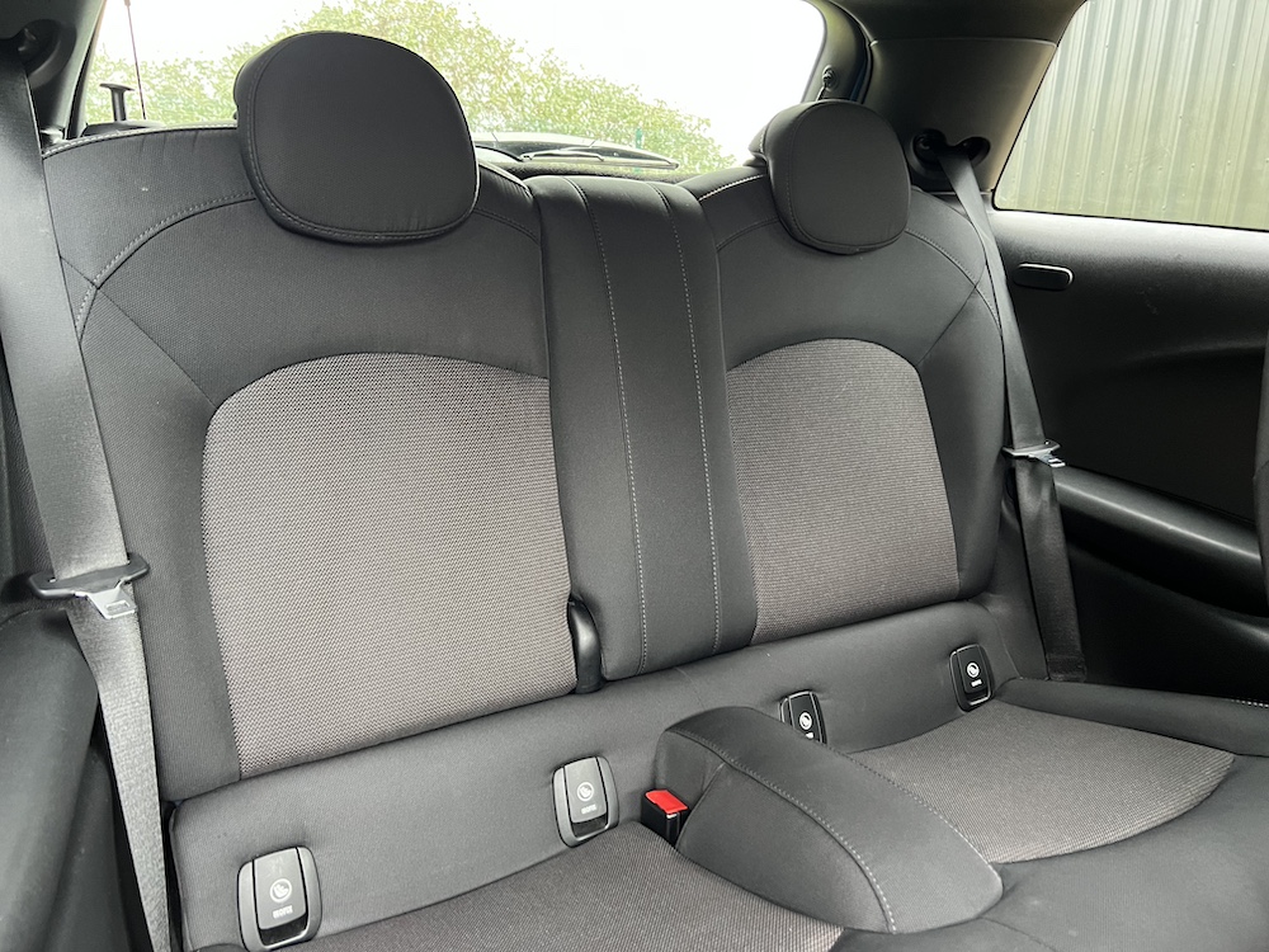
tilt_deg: -17.1
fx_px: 953
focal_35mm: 26
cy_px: 476
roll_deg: -1.7
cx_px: 634
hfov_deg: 67.3
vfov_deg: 53.1
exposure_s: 1/45
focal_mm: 5.7
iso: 500
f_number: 1.5
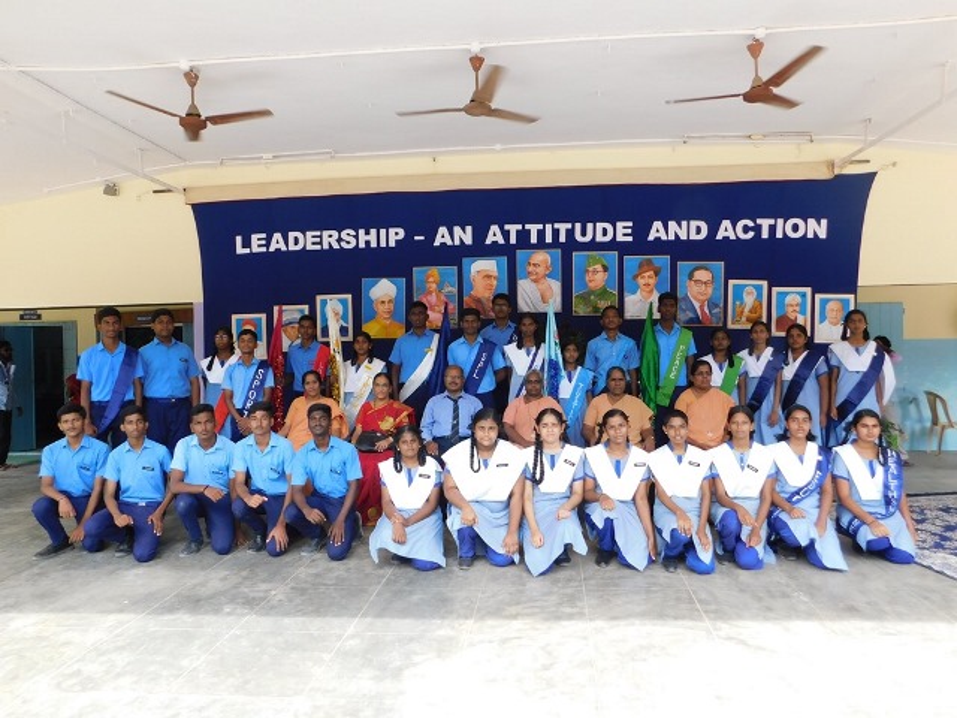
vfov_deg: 56.8
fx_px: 664
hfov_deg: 71.6
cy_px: 359
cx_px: 478
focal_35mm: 24
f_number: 3
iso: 125
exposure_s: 1/250
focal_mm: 4.1
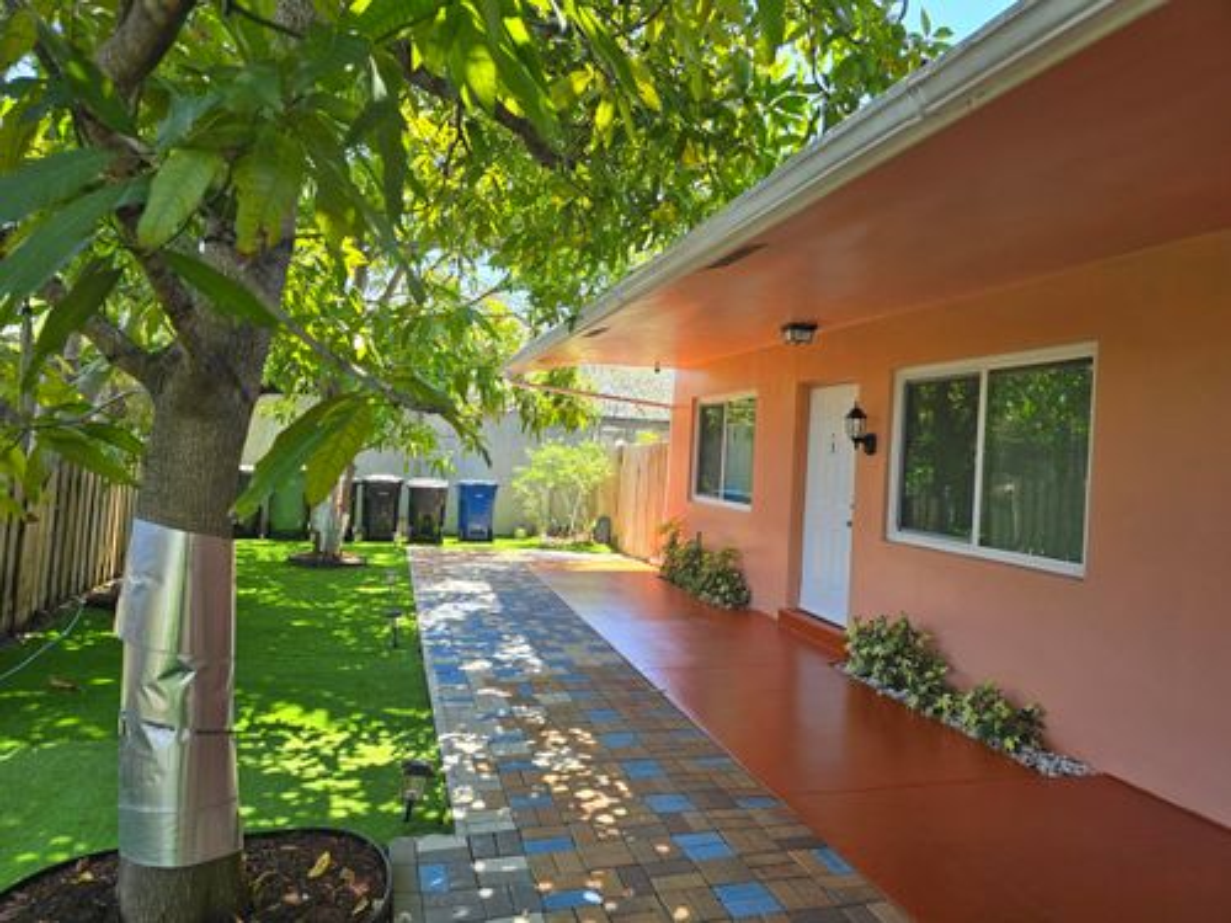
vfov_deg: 58.9
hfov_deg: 73.9
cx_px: 616
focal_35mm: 23
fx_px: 818
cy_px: 462
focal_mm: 6.3
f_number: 1.7
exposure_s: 1/180
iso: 25
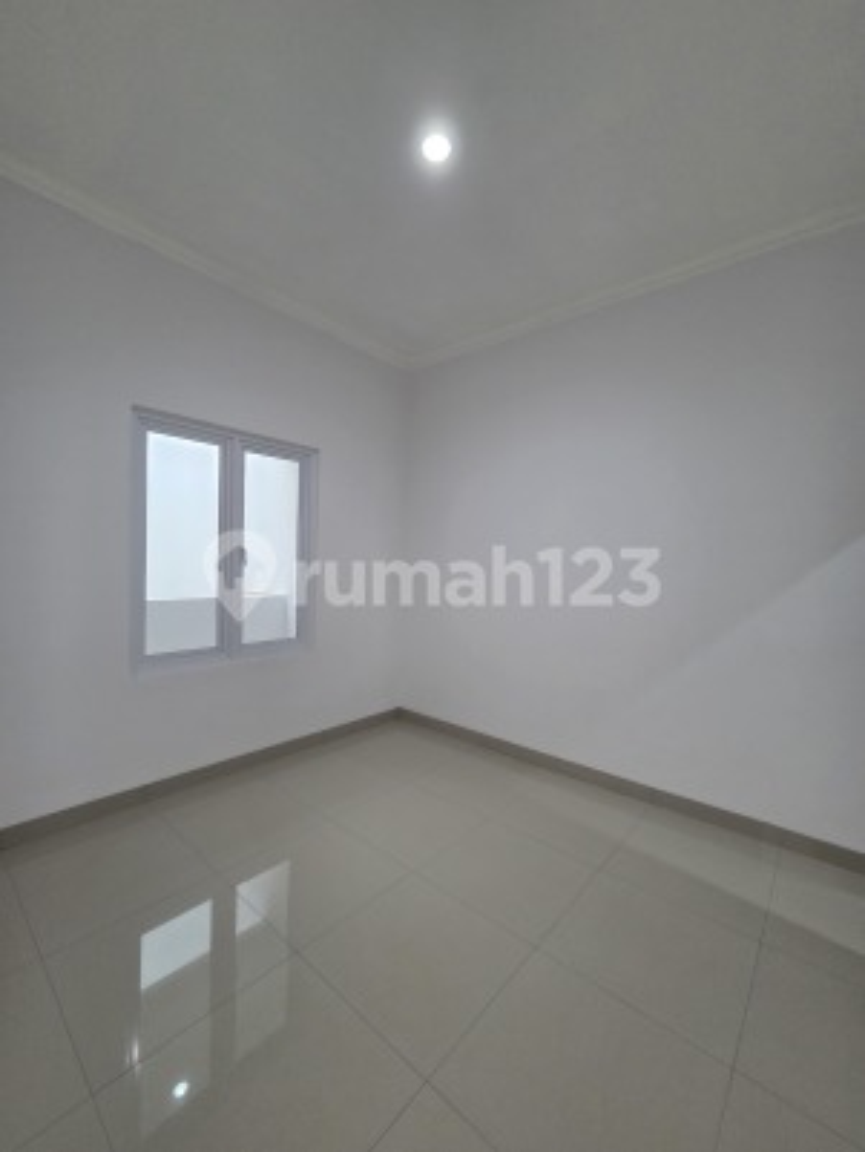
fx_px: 433
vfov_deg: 106.2
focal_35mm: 13
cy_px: 576
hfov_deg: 89.9
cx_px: 432
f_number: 2.2
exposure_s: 1/50
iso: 160
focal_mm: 2.2
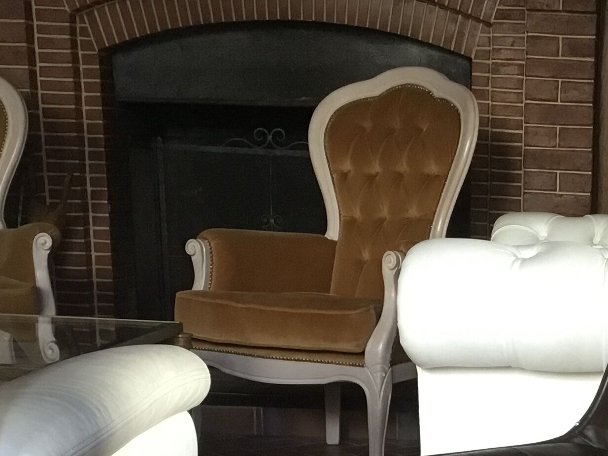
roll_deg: -0.9
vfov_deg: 17.1
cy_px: 561
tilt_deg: -14.7
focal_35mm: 82
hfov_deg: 23.0
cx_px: 592
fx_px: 1440
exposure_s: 1/33
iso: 160
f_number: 2.4
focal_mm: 3.3
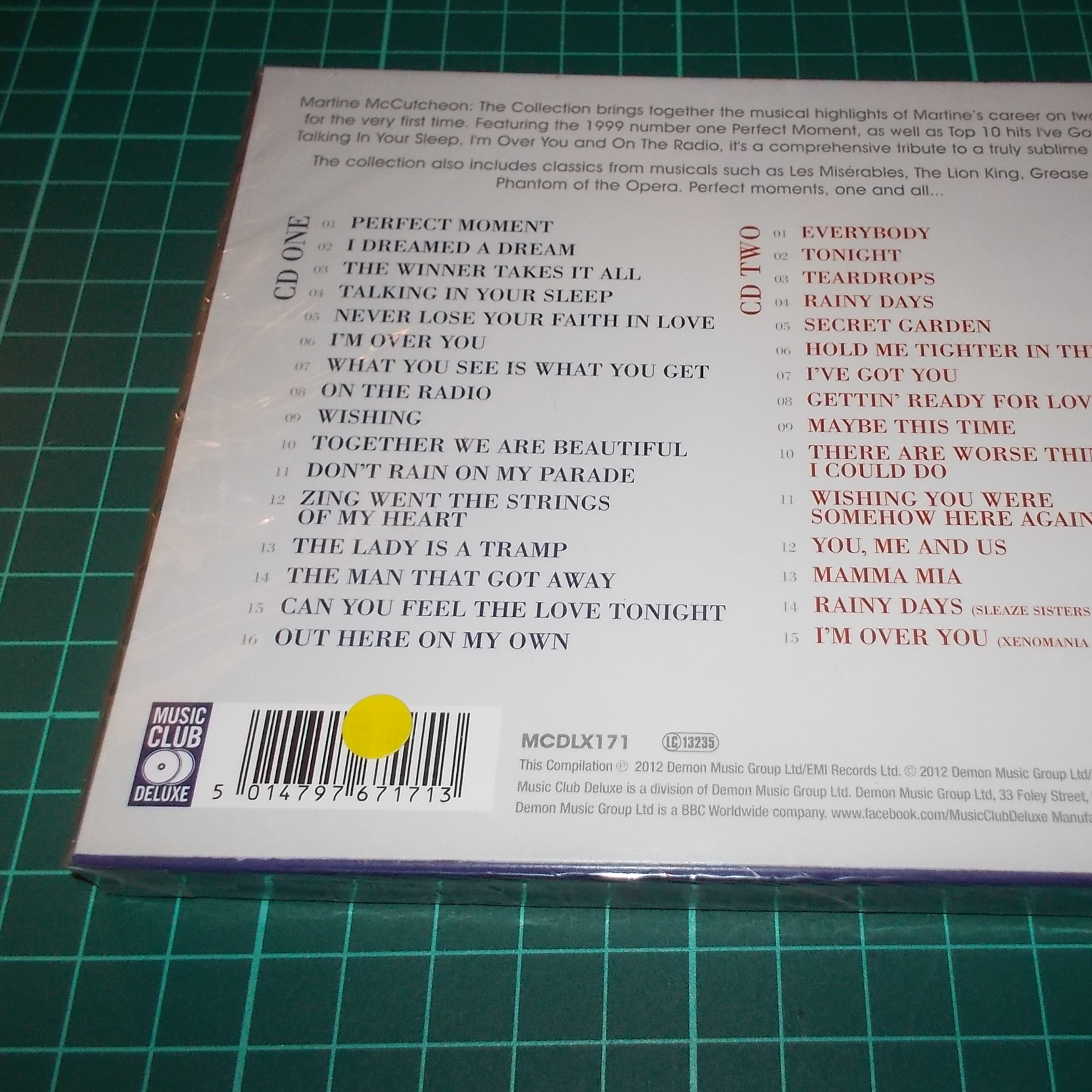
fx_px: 1249
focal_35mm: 35
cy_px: 547
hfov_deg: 46.7
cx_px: 701
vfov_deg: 47.2
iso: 200
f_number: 3.3
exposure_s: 1/30
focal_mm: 4.1
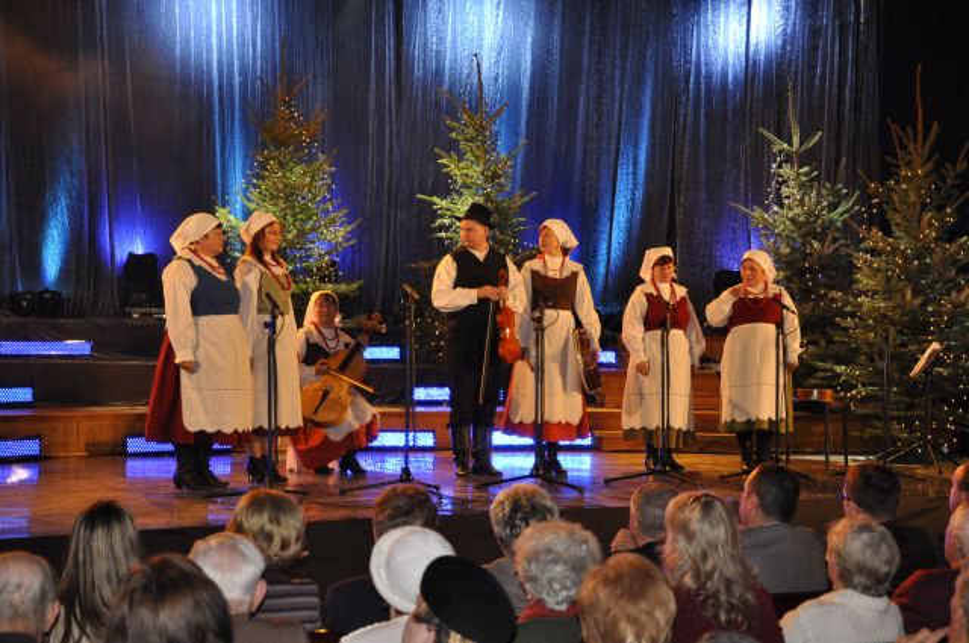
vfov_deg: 20.1
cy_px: 322
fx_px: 1815
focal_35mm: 68
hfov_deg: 29.9
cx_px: 484
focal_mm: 45
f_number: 4.8
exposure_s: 1/60
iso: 640
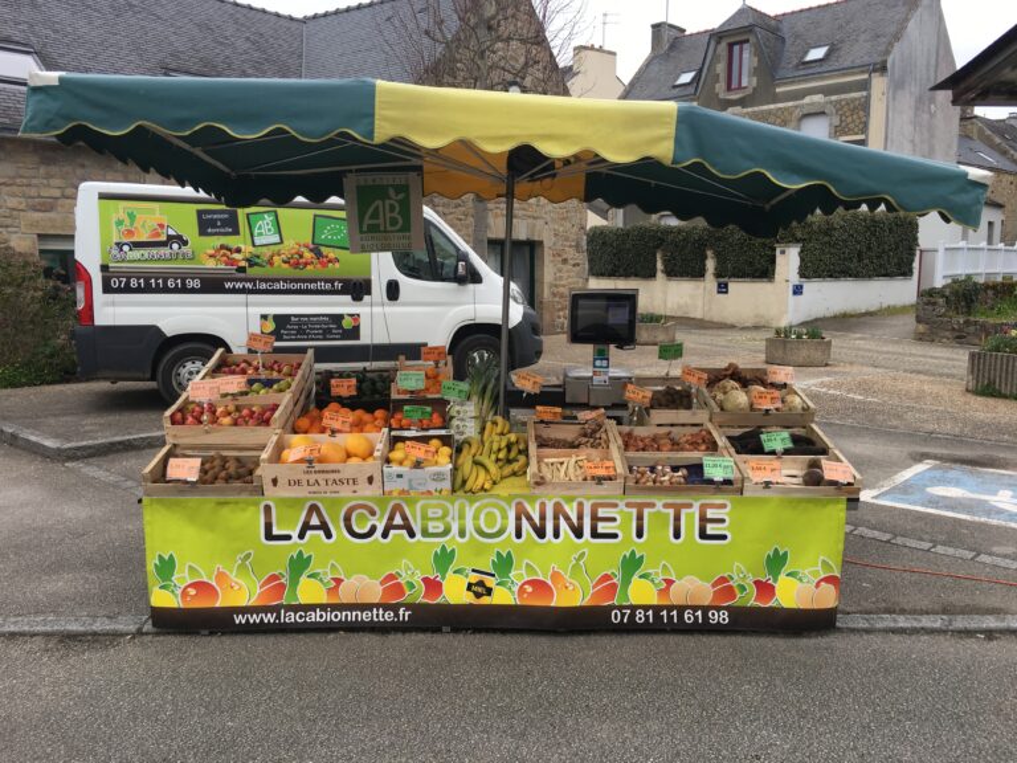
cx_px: 508
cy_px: 382
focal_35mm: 29
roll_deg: -0.1
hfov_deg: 61.7
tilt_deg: -8.3
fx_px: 852
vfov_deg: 48.2
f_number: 2.2
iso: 25
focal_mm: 4.15
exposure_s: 1/377
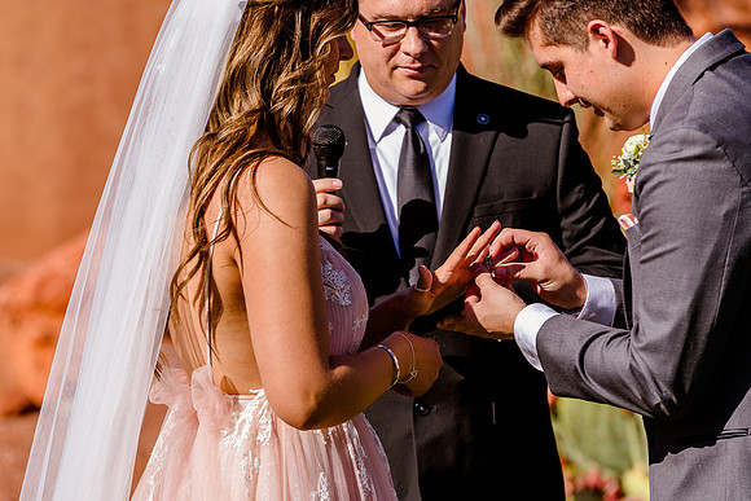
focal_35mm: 217
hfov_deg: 9.5
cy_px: 243
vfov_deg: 6.3
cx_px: 358
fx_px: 4519
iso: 200
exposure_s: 1/800
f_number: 5
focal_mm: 200
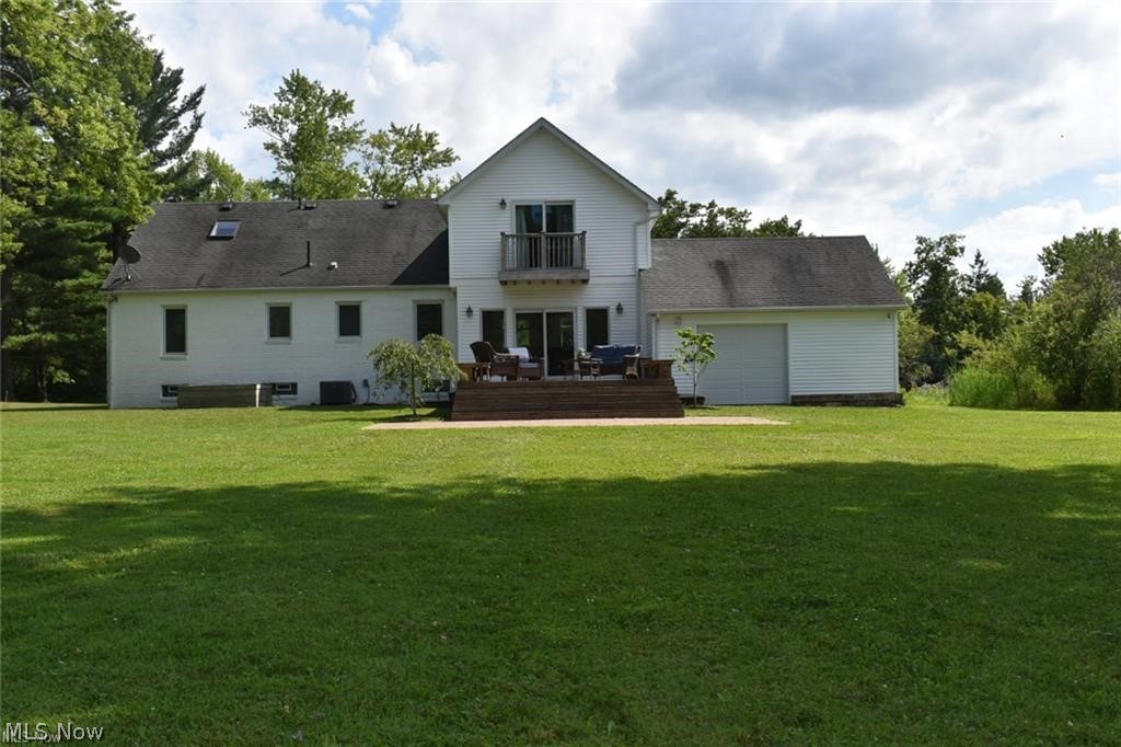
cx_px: 560
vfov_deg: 38.3
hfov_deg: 55.1
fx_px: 1074
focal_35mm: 34
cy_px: 374
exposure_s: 1/200
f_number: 11
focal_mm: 23
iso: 100
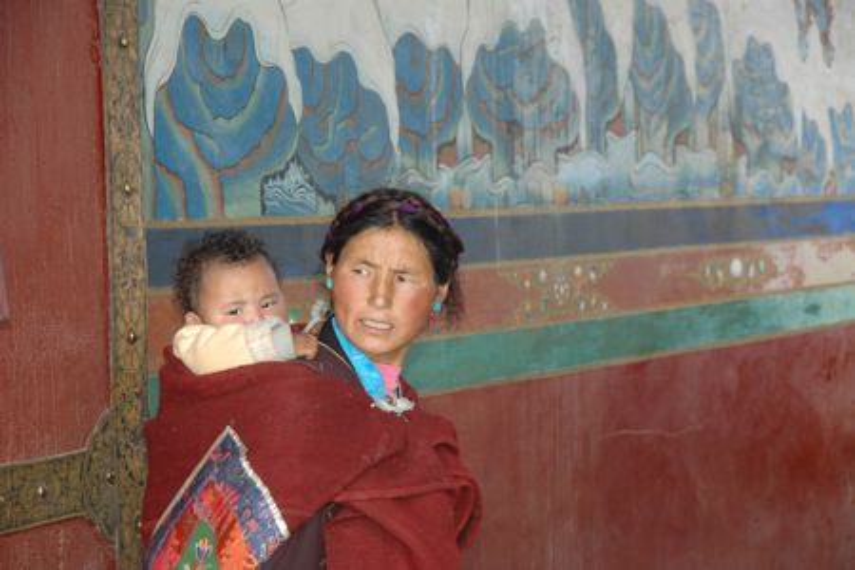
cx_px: 428
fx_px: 2494
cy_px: 285
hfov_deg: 19.5
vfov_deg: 13.0
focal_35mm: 105
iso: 400
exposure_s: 1/320
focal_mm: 70
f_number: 4.5
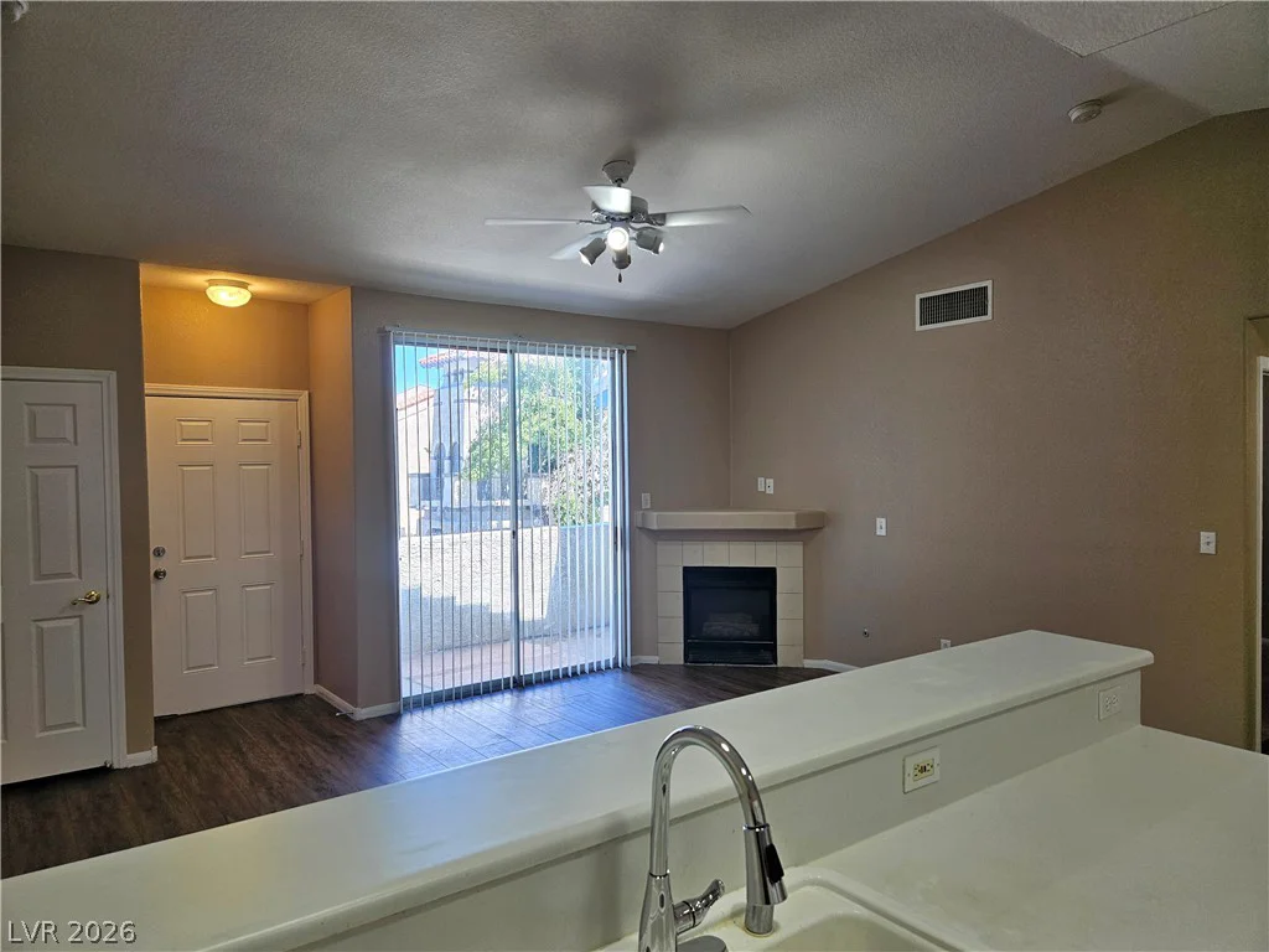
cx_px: 634
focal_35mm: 23
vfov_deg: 58.9
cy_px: 476
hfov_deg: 73.9
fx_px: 843
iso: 40
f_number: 1.8
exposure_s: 1/120
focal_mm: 5.4
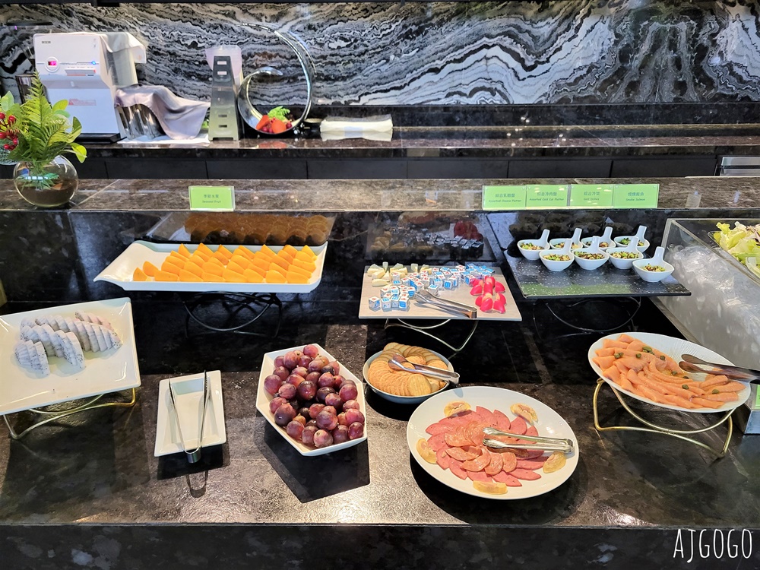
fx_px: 571
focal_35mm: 26
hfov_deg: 67.3
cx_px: 380
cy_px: 285
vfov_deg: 53.1
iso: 500
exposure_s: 1/40
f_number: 1.8
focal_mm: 5.4
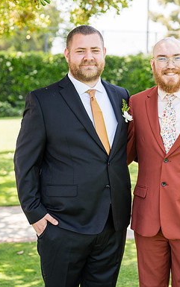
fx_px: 635
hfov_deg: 16.1
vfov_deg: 25.5
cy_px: 136
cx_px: 123
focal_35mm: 81
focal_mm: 50
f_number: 2.5
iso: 100
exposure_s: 1/640
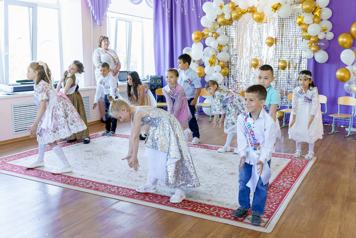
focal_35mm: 36
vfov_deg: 36.9
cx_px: 181
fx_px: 356
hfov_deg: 53.2
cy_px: 118
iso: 2500
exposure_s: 1/160
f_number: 5
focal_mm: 35
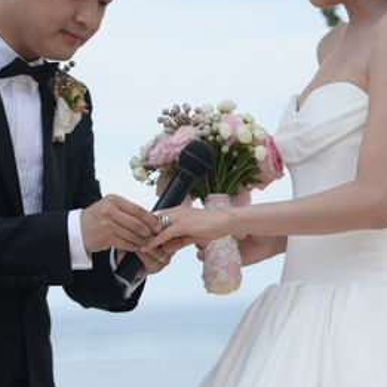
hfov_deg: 6.9
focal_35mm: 254
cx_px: 228
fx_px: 3213
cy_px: 153
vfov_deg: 6.9
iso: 640
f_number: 2.8
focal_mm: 122
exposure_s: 1/1600
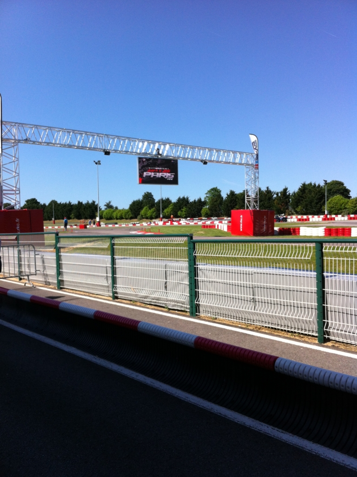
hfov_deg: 40.6
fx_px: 482
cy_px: 238
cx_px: 178
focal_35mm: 35
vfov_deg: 52.7
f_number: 2.8
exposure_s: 1/1371
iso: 80
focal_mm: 3.85
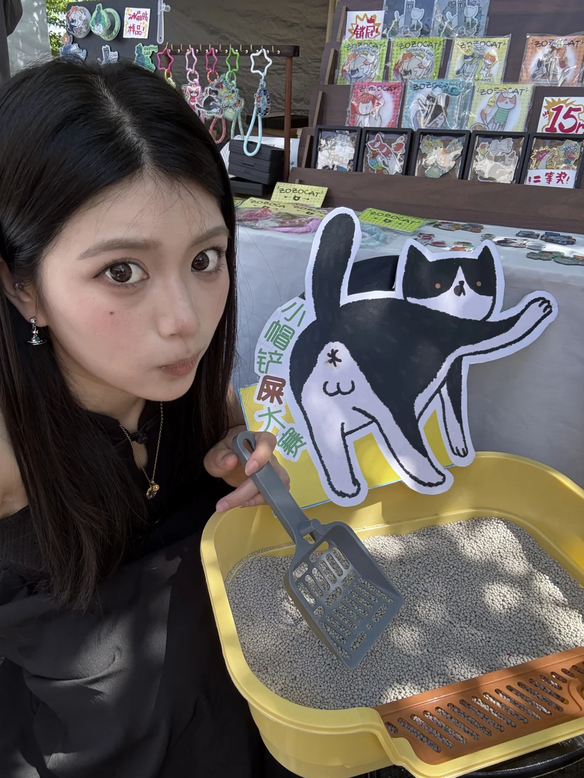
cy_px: 389
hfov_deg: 58.9
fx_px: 517
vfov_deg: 73.9
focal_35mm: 23
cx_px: 292
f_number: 1.9
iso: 20
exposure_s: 1/170
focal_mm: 2.69
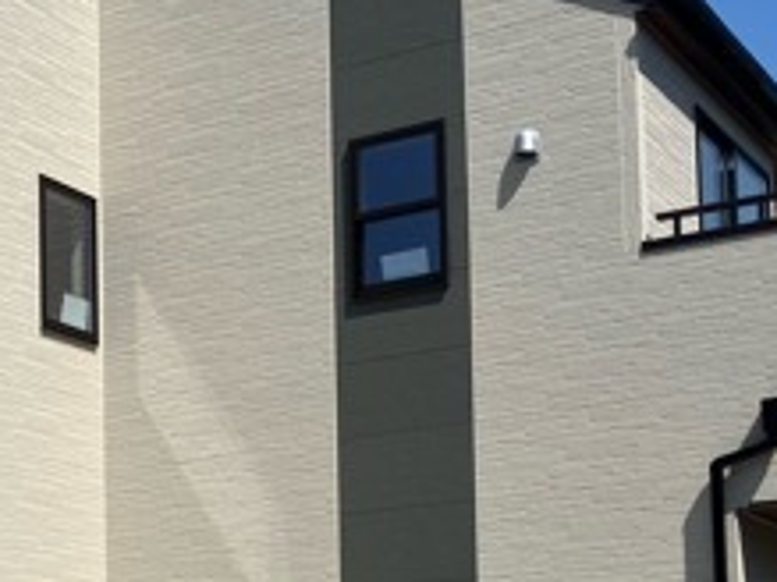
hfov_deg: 23.3
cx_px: 99
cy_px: 649
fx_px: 1840
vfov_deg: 17.3
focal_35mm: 82
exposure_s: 1/3247
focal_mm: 3.99
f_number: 1.8
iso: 32
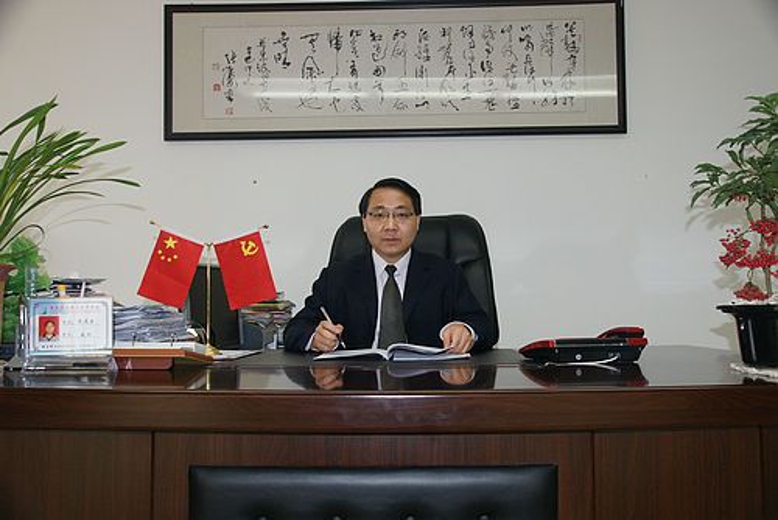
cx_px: 389
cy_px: 260
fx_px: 649
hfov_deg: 61.9
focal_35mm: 30
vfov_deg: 43.7
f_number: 5.6
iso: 800
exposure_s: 1/60
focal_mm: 20
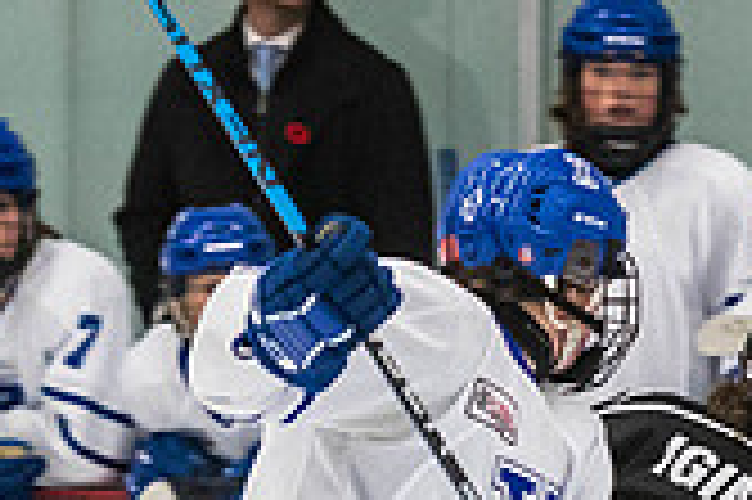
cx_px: 736
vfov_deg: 1.8
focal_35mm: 778
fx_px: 16235
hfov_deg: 2.7
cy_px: 912
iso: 1600
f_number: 2.8
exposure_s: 1/640
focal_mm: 105
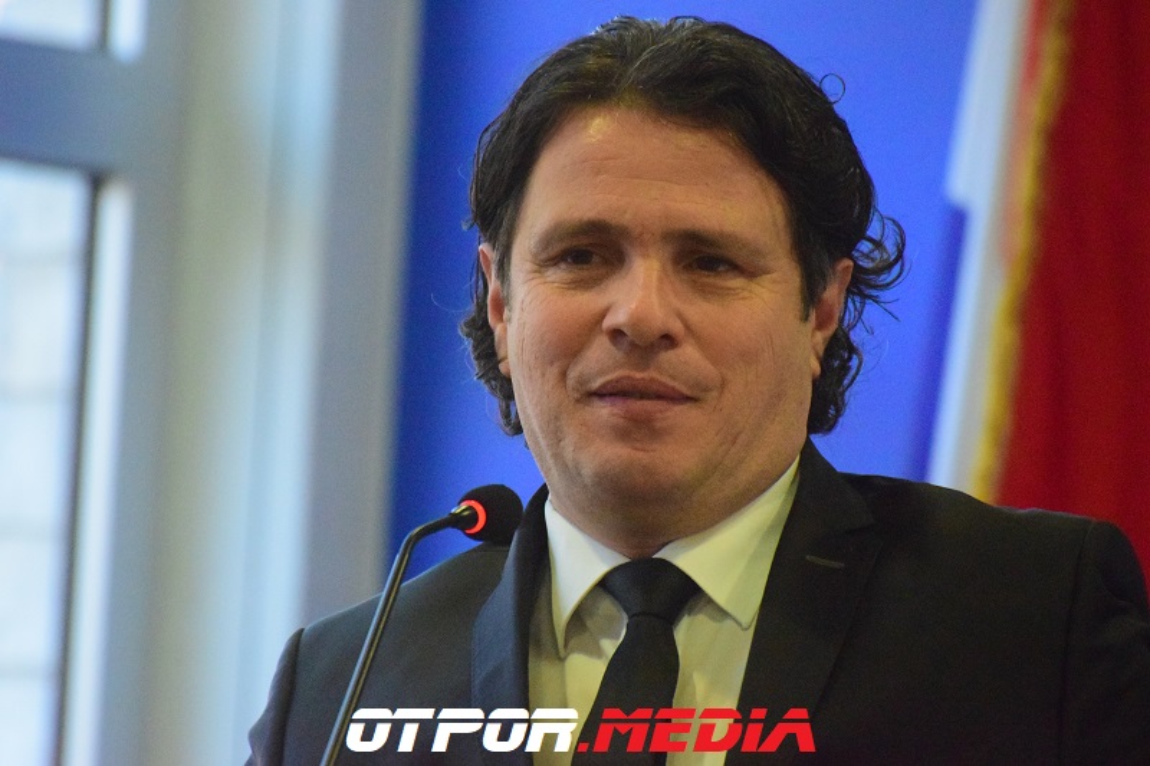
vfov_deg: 3.1
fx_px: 14371
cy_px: 383
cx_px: 575
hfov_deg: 4.6
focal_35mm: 450
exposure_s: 1/400
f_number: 5.6
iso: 12800
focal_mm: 300
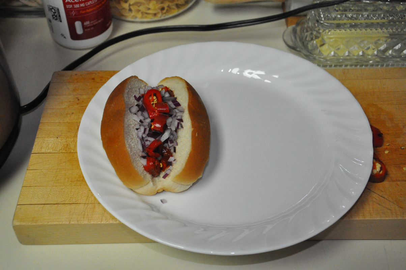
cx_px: 203
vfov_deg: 28.0
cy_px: 135
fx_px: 541
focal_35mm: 48
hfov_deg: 41.2
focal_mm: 32
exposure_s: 1/80
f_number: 5.6
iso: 3200
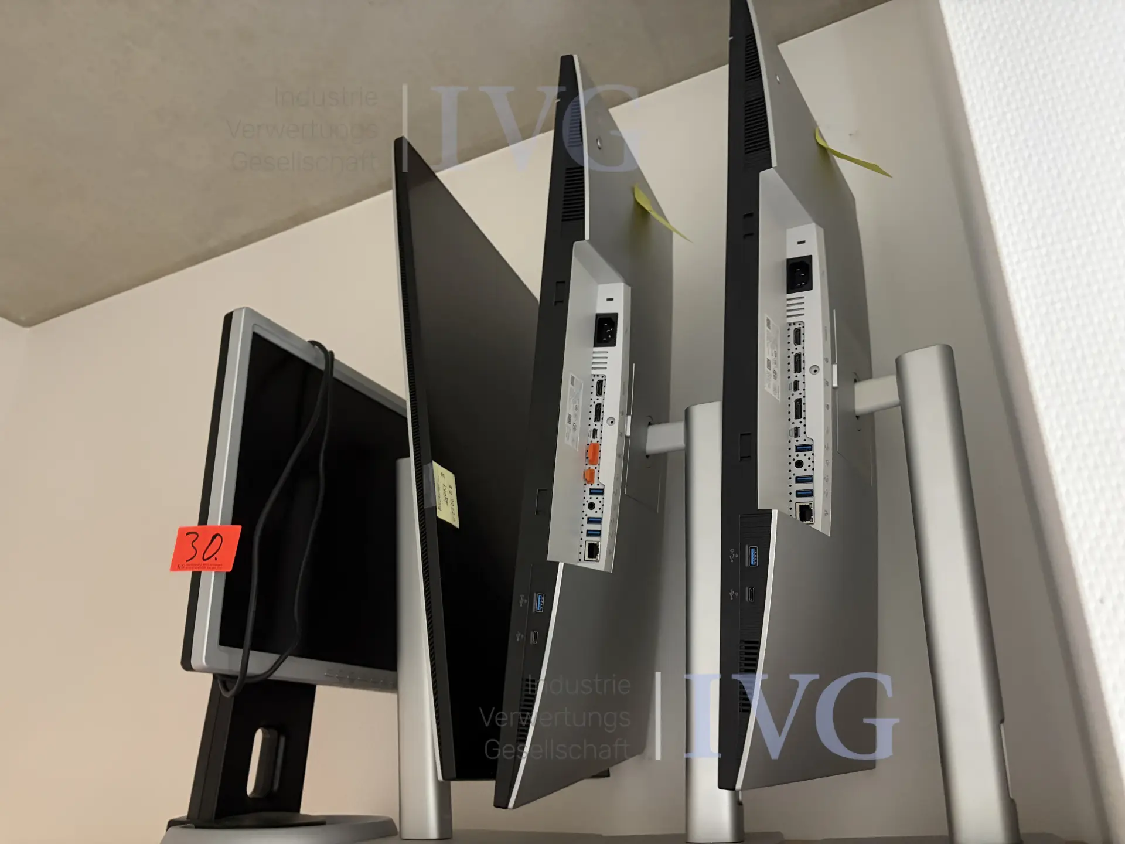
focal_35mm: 26
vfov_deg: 53.1
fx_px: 845
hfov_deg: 67.3
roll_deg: +1.8
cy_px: 422
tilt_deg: +22.3
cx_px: 562
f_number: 1.6
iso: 640
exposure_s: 1/30
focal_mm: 5.96
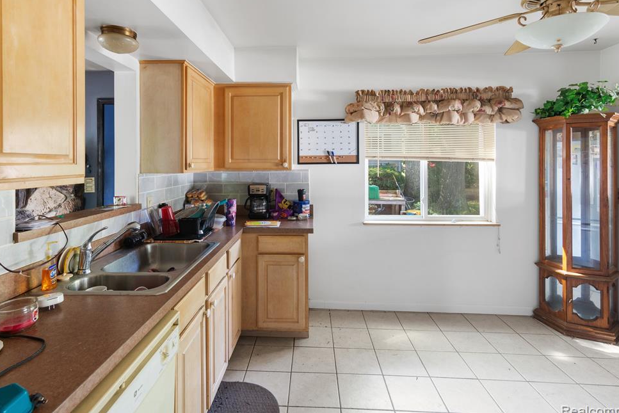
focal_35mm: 18
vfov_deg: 67.4
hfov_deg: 90.0
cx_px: 298
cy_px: 202
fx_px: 310
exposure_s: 1/4
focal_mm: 17
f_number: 9
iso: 400
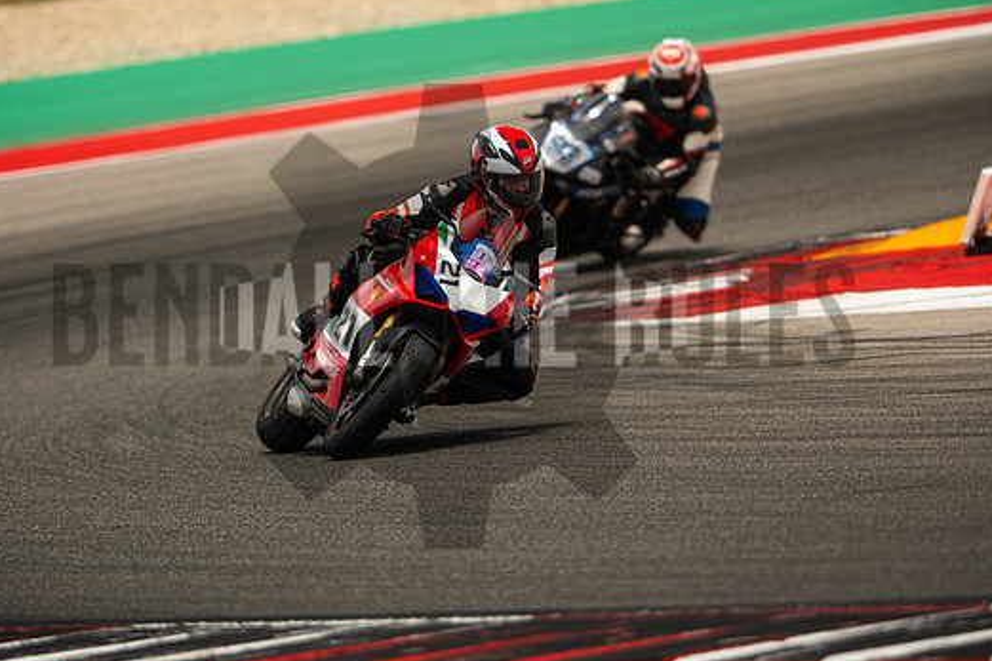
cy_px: 317
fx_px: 12891
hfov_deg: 4.4
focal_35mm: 468
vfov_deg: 2.9
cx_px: 453
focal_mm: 280
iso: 250
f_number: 2.8
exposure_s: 1/2000
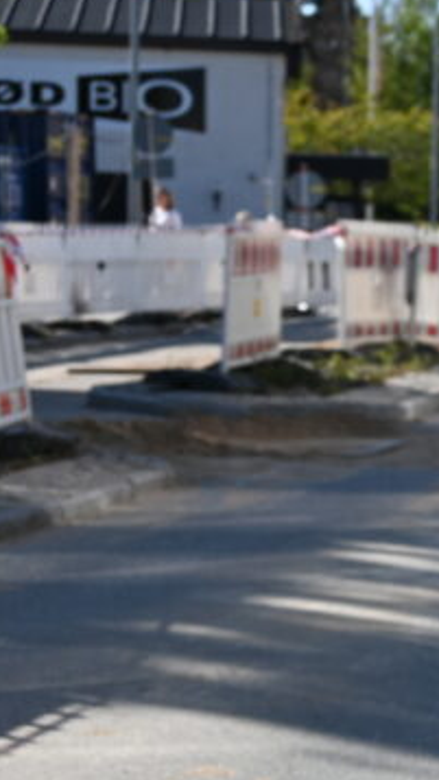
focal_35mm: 150
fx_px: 3102
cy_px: 519
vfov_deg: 14.3
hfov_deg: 7.5
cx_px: 1075
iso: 100
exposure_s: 1/320
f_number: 6.3
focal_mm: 50
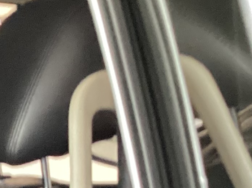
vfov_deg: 9.7
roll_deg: +0.8
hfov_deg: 12.1
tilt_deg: -19.5
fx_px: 1055
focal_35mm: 145
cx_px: -248
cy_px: 342
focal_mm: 3.3
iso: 320
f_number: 2.4
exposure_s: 1/33
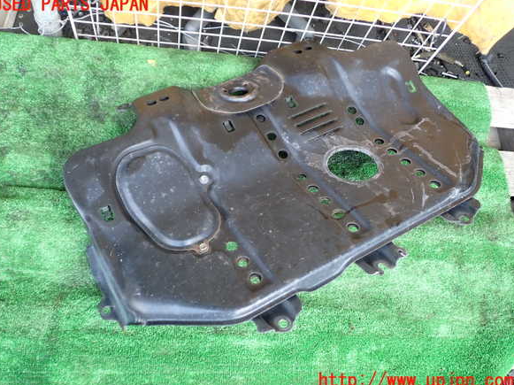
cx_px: 253
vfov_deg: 45.4
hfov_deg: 58.4
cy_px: 193
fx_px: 460
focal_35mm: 31
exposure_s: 1/125
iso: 200
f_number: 2.3
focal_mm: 5.4
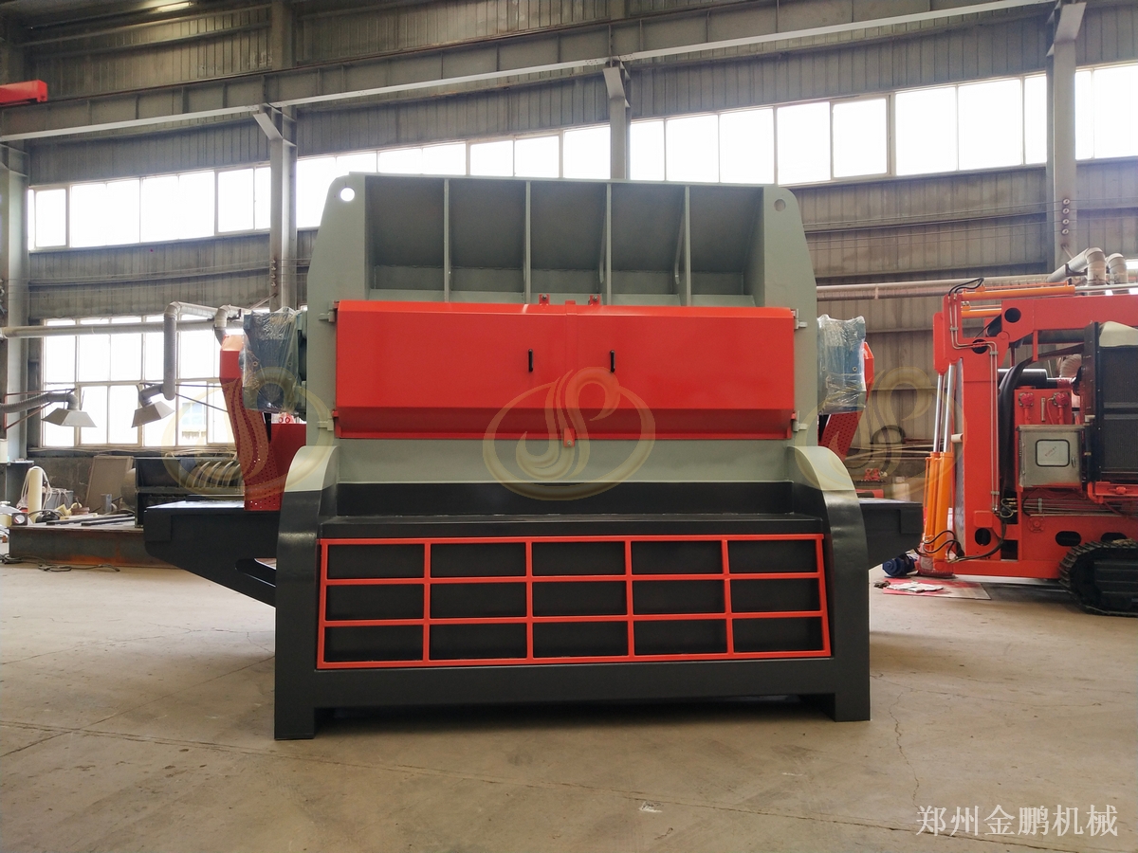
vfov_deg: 46.8
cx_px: 569
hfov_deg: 60.0
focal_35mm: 30
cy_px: 426
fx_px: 986
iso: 204
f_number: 1.8
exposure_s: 1/50
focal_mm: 3.95
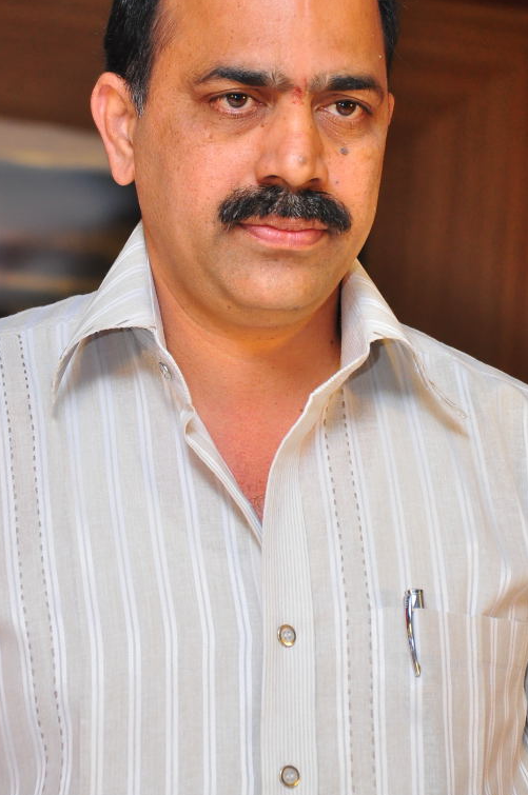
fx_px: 4716
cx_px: 281
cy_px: 289
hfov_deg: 6.4
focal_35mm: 214
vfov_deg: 9.6
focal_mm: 105
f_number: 5.6
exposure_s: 1/160
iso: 800
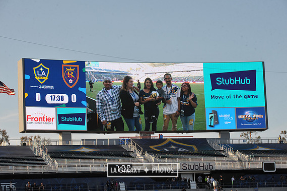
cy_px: 94
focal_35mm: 118
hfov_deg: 17.4
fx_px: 940
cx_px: 142
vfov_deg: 11.6
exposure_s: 1/500
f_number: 11
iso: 400
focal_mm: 116
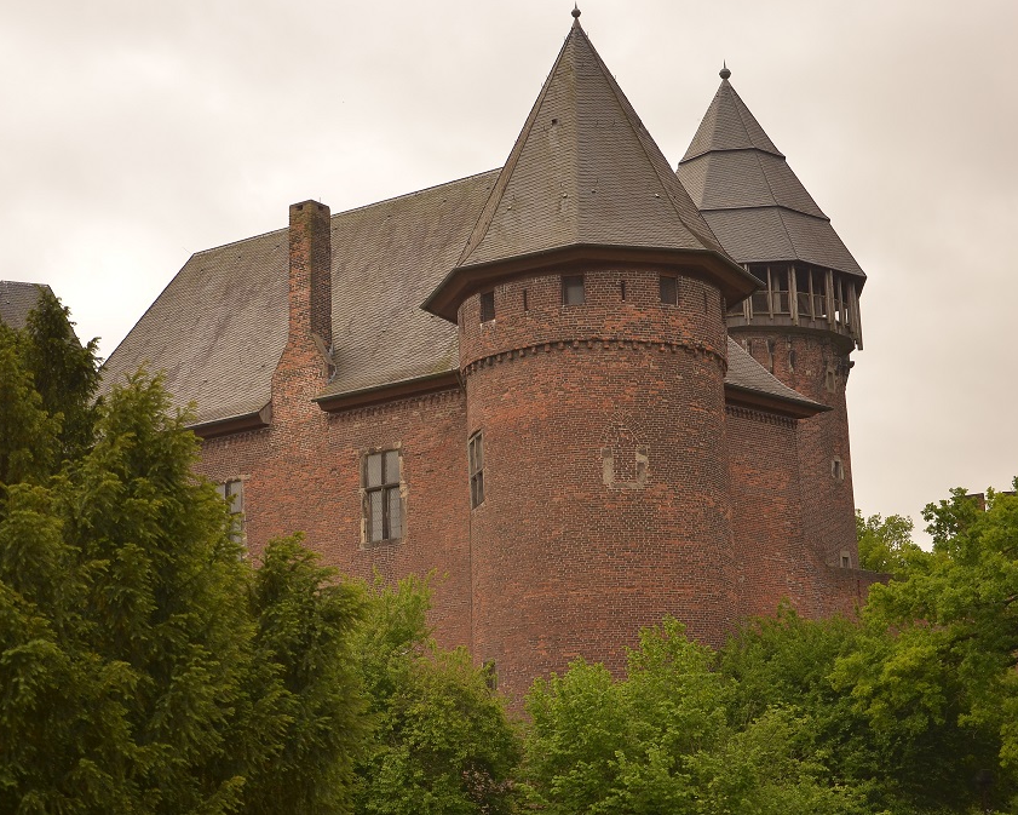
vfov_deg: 23.5
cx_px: 432
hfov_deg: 29.1
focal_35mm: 65
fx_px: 1959
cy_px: 407
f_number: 4.5
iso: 180
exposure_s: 1/640
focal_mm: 38
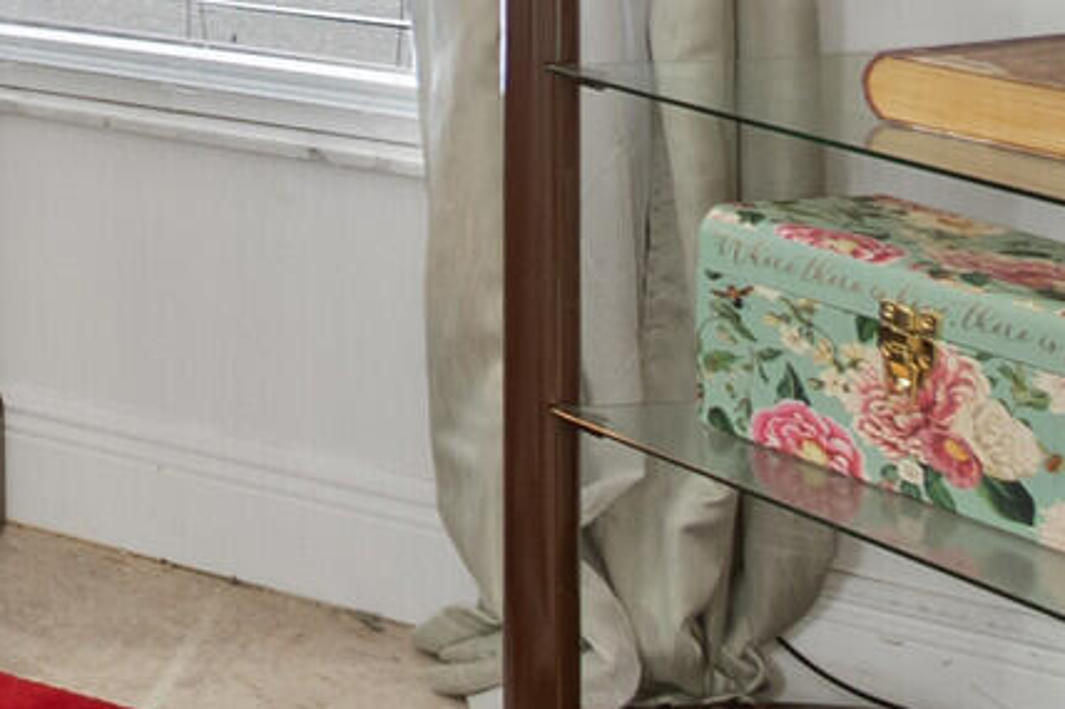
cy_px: -517
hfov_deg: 14.8
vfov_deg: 15.1
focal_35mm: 80
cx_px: -1525
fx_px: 2366
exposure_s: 1/2.5
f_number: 8
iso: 500
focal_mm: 10
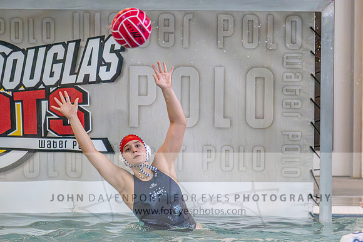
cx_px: 259
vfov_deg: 3.8
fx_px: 3642
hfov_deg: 5.7
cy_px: 102
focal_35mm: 361
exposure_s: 1/1000
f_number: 4
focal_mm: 250
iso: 18000
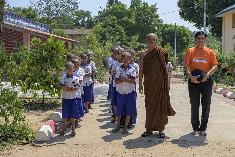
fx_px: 261
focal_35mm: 40
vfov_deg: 33.4
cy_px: 78
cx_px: 118
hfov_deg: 48.5
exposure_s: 1/500
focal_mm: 40
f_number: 8
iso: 180
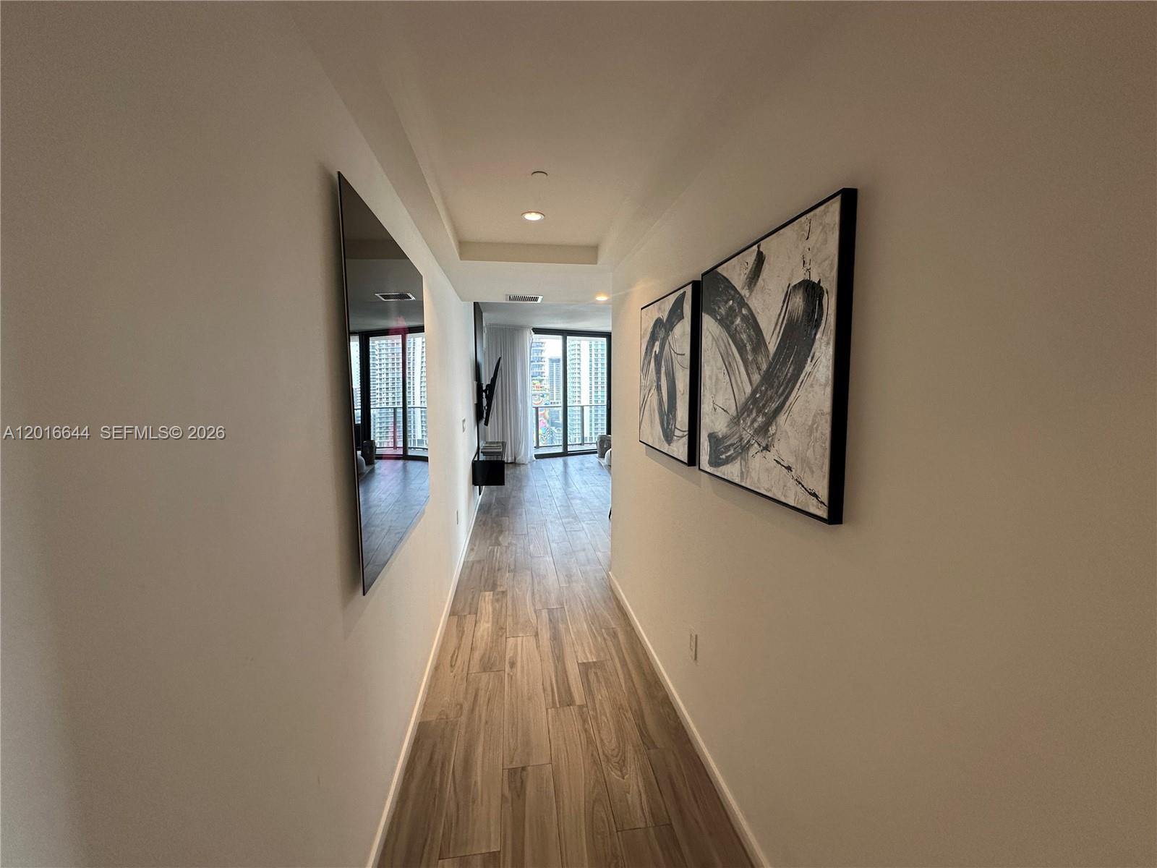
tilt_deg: -6.1
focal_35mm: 14
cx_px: 578
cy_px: 434
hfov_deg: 102.1
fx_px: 468
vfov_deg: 85.7
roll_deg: -0.2
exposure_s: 1/120
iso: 160
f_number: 2.2
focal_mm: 2.22
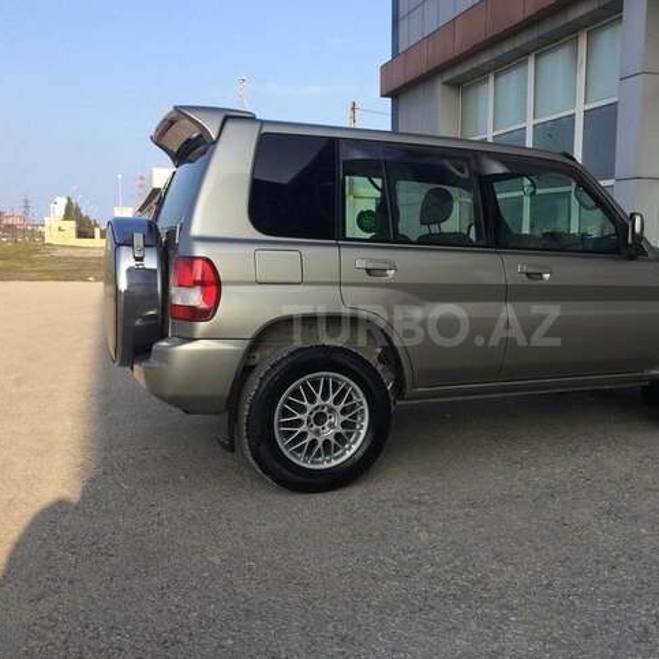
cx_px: 422
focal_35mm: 35
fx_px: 754
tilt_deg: -6.4
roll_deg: -0.7
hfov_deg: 46.7
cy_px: 325
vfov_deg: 47.2
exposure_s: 1/1140
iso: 32
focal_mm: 4.15
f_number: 2.2
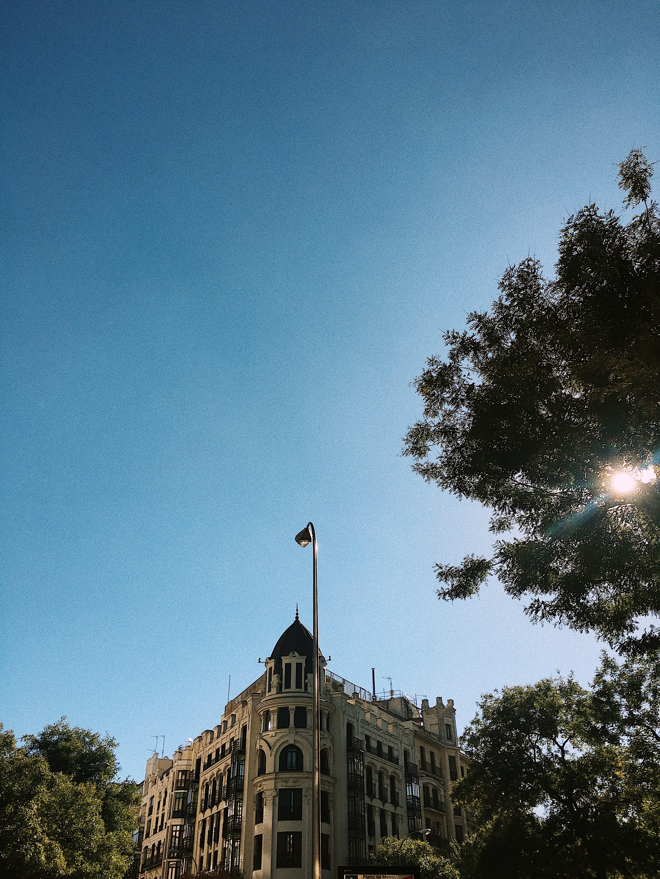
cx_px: 330
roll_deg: +0.6
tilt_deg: +34.2
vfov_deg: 61.7
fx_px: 737
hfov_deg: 48.2
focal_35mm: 29
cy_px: 440
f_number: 2.2
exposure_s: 1/1923
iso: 25
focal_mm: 4.15
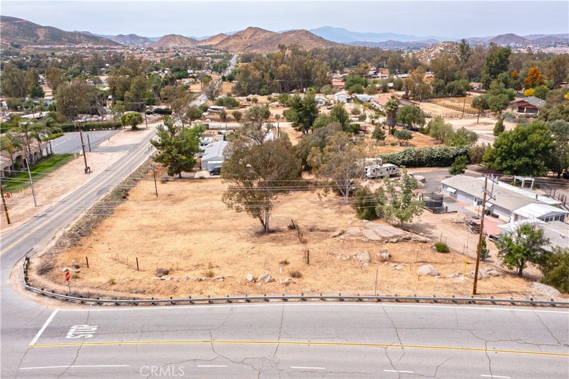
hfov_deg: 65.5
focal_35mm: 28
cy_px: 190
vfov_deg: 46.4
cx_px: 284
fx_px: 442
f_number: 5.6
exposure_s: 1/500
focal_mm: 10.26
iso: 100
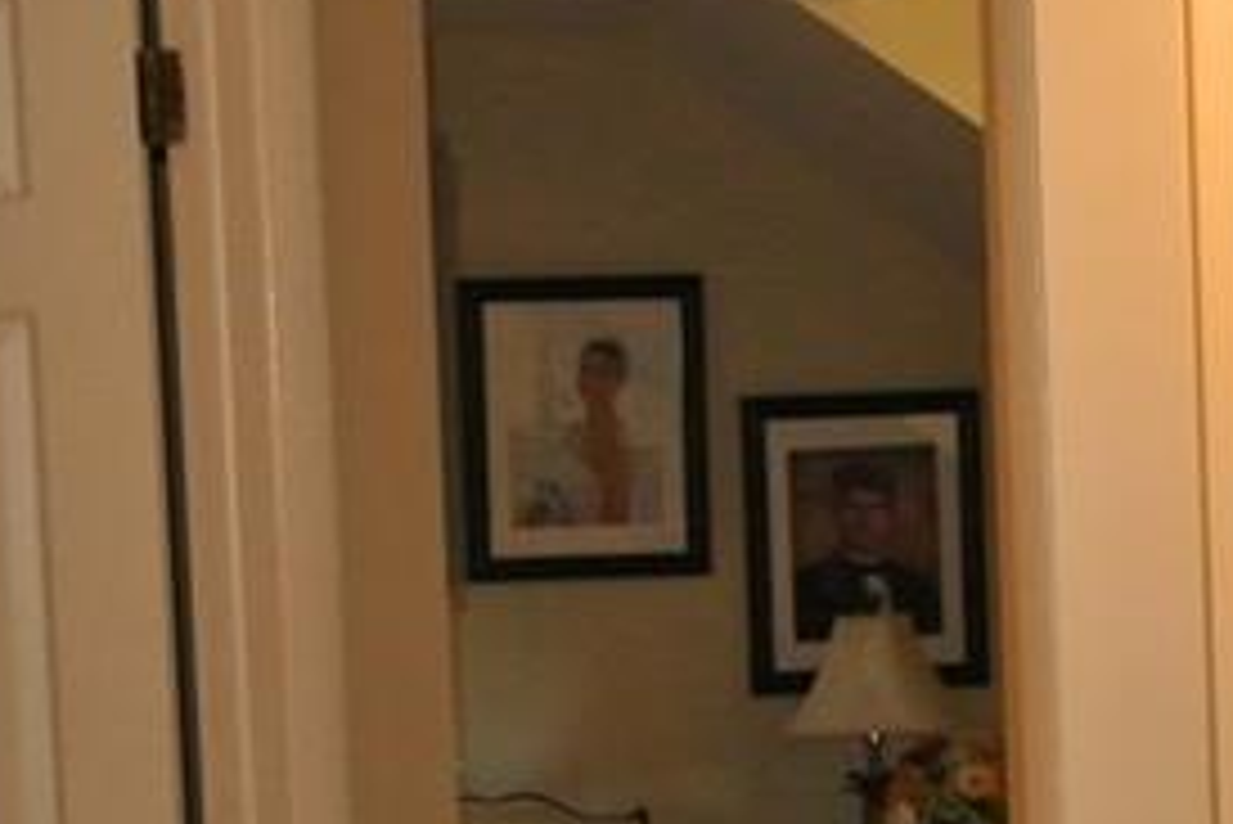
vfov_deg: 9.4
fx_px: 5003
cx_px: 1156
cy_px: 788
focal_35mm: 146
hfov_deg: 13.9
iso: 800
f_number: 4
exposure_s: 1/60
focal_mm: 14.5
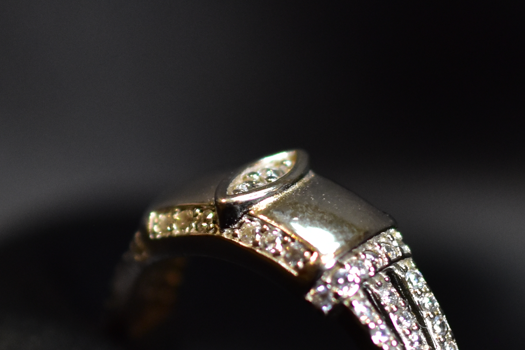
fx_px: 2916
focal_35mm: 200
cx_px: 335
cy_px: 215
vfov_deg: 6.9
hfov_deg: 10.3
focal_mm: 40
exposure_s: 1/200
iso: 800
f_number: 3.2
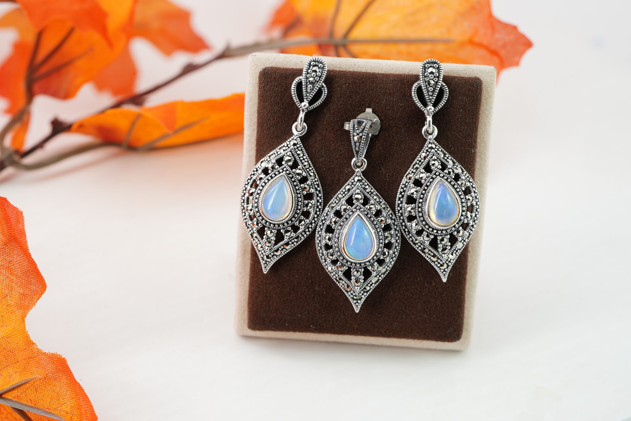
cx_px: 247
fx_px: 1174
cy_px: 193
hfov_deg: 30.0
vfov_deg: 20.3
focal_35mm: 67
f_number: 7.1
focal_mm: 50
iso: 200
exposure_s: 1/50
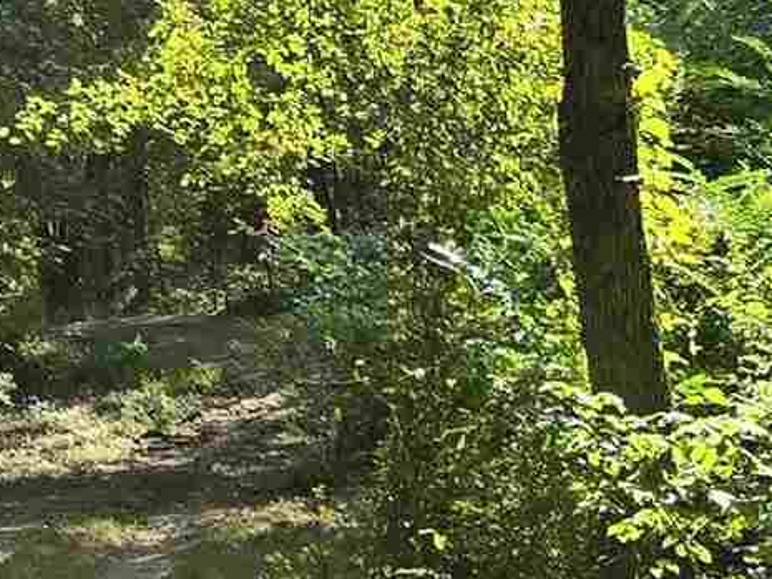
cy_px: -561
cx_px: -410
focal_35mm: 152
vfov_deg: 9.2
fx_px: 3391
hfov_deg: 12.3
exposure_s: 1/180
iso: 12
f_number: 1.7
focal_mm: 6.3
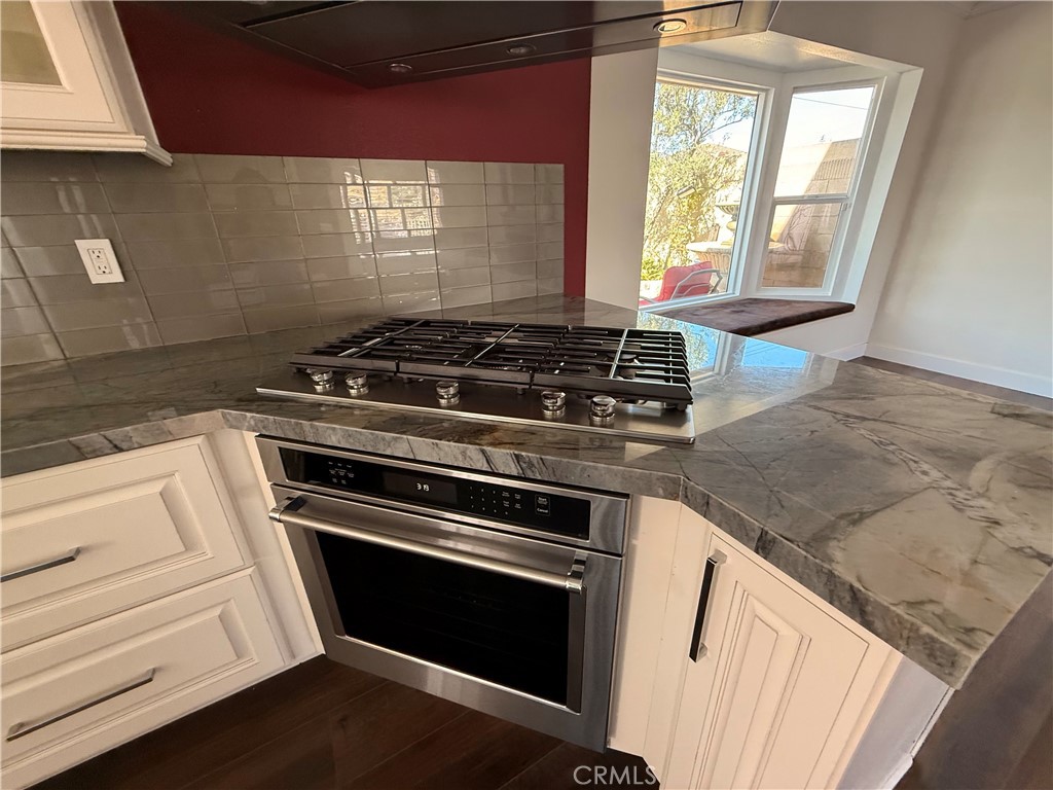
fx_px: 426
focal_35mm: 14
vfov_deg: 85.7
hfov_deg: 102.1
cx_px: 526
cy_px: 395
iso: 320
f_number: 2.2
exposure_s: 1/99
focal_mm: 2.22
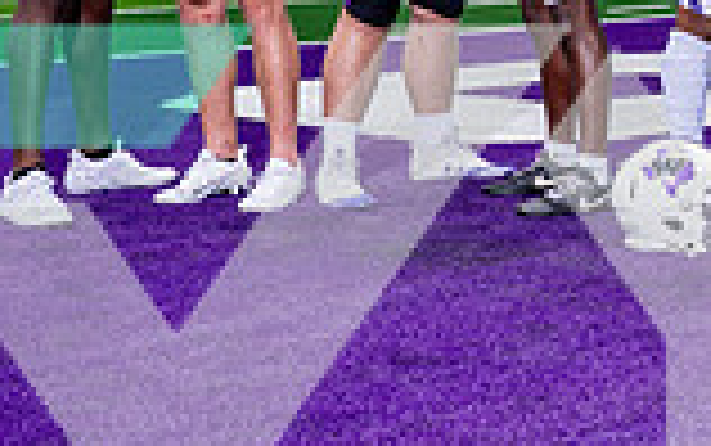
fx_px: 1862
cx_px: 945
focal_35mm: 96
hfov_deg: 19.7
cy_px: -282
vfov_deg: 12.7
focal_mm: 24
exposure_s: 1/250
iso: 100
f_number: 11
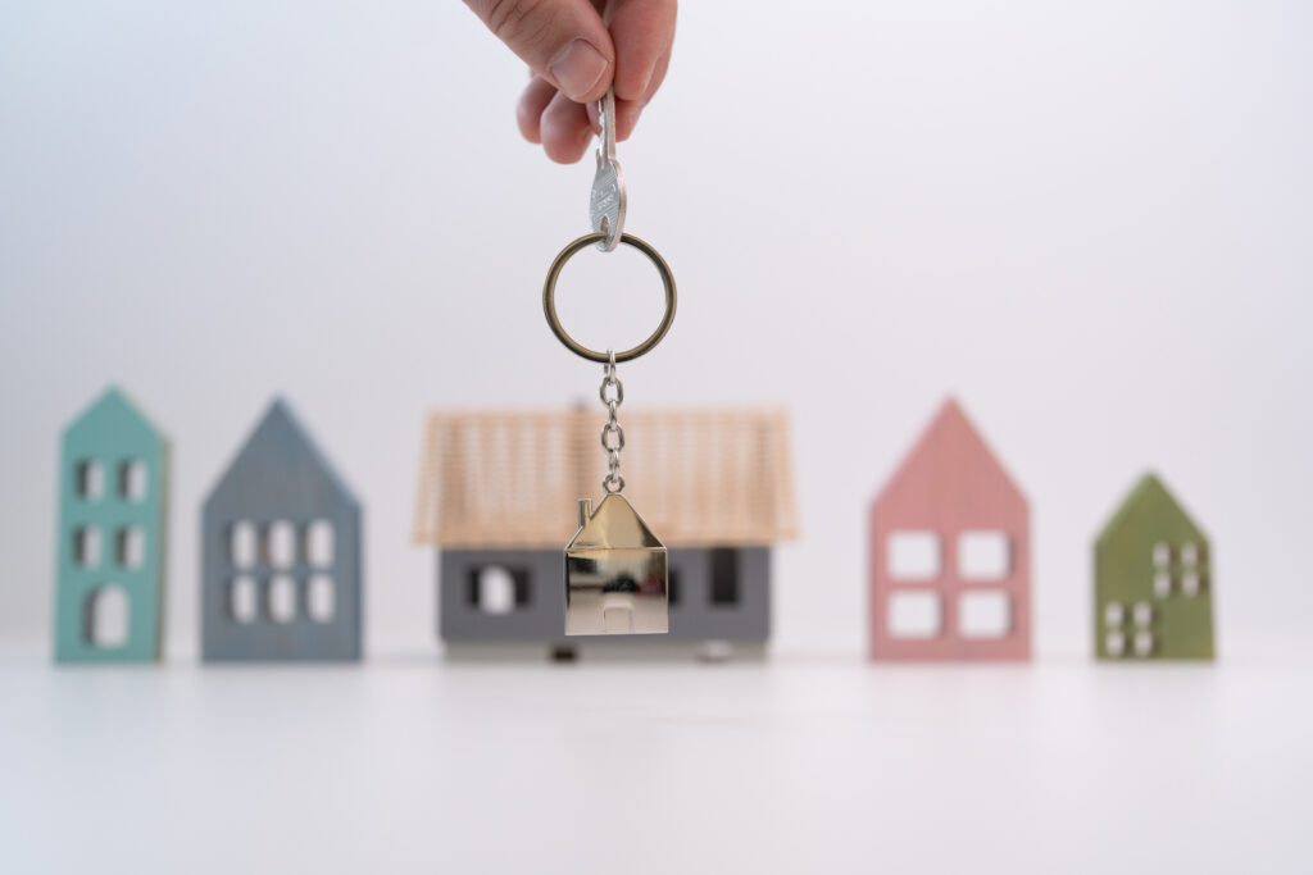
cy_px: 438
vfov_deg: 27.0
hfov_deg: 39.6
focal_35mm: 50
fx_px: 1824
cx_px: 656
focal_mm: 50
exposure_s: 1/160
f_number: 3.2
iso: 500
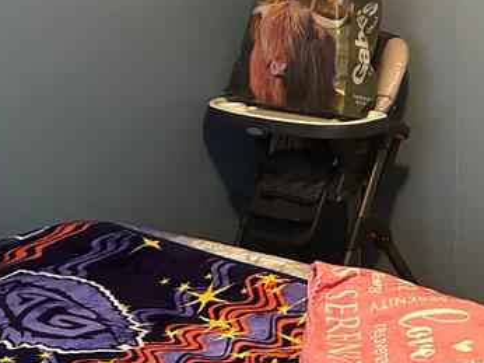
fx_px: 1076
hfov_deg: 24.8
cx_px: 411
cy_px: 62
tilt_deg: -7.6
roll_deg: -0.6
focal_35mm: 77
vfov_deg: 18.9
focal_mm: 5.7
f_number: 1.5
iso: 500
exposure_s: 1/51
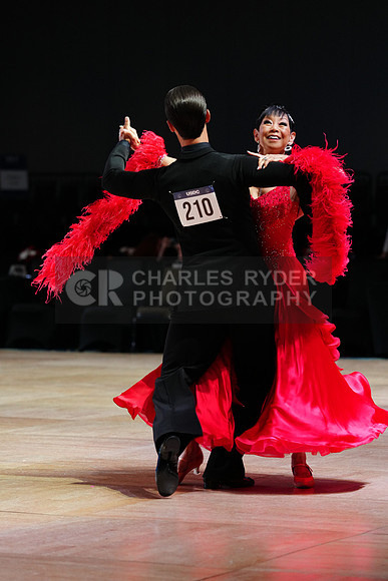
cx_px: 194
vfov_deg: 13.8
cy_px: 290
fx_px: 2407
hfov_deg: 9.2
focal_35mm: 149
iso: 2500
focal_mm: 149
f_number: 4
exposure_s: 1/320
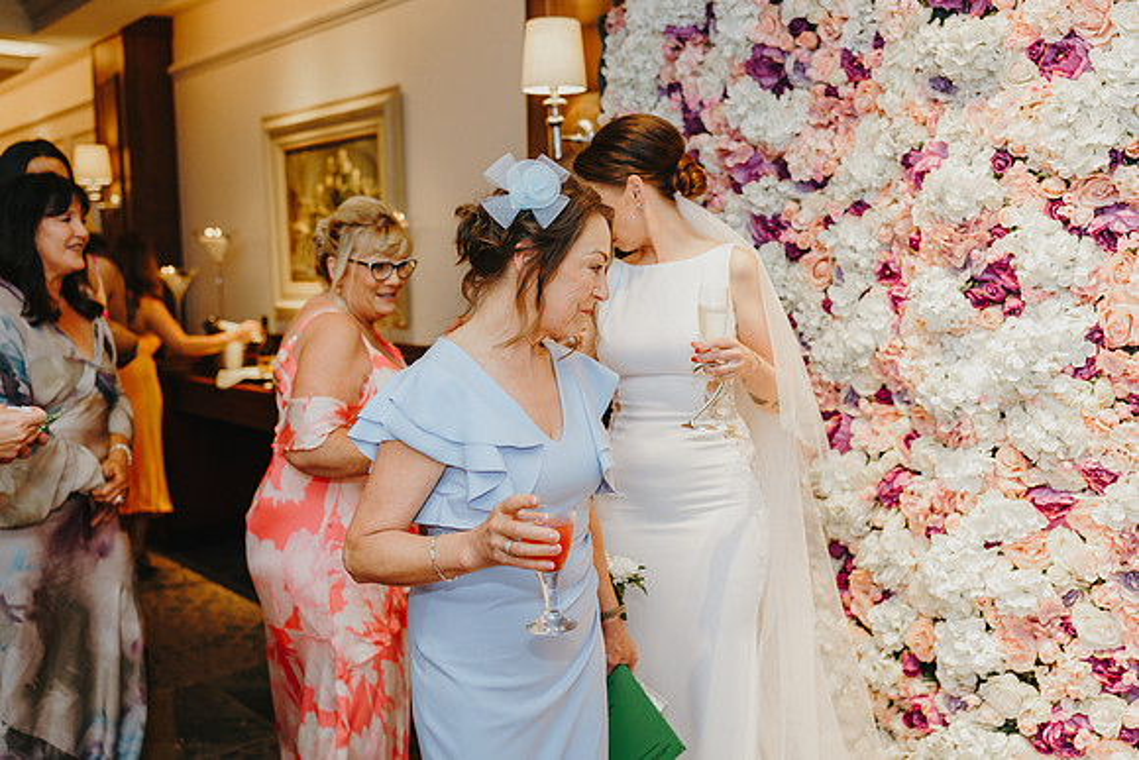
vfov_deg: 37.9
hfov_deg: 54.4
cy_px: 380
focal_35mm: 35
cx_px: 570
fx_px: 1108
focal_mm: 35
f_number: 2.2
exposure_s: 1/200
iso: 640
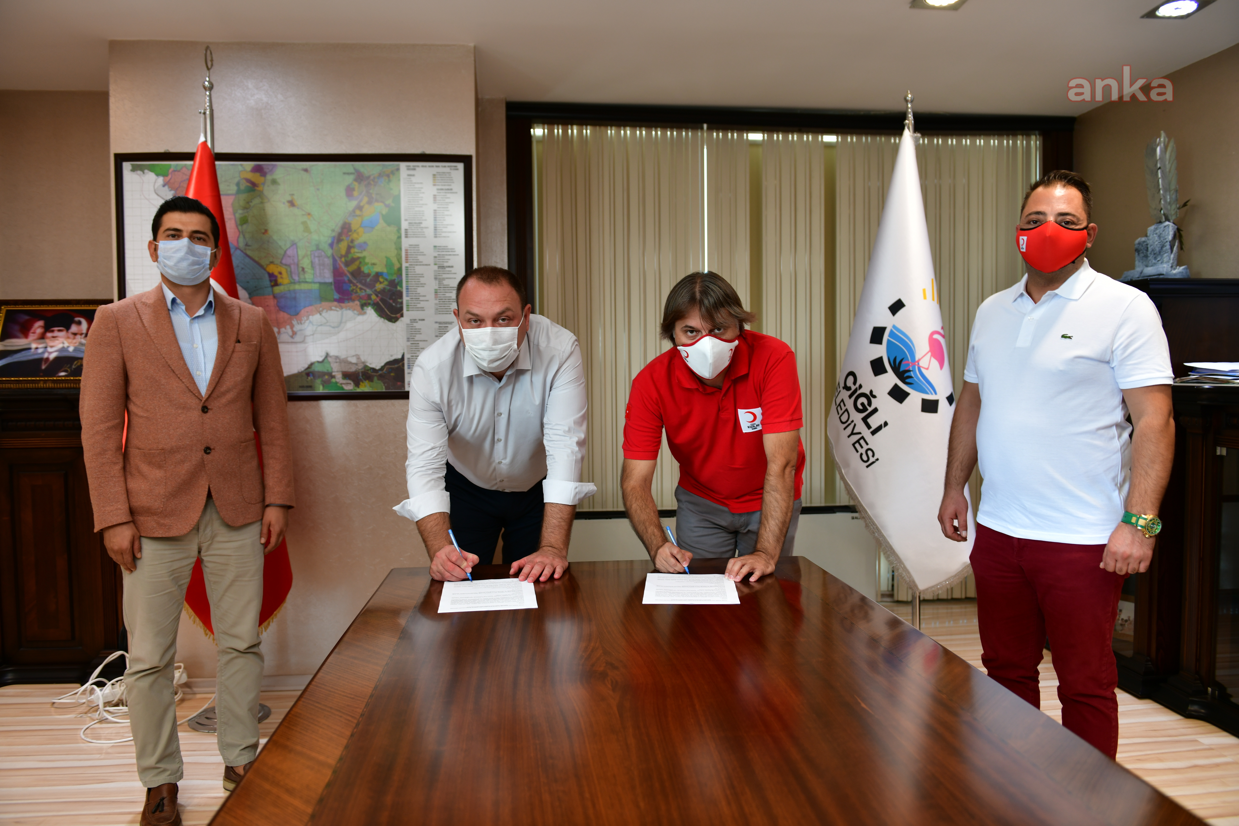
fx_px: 895
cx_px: 620
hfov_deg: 69.4
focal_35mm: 26
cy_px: 413
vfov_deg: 49.6
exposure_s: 1/40
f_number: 3.5
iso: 250
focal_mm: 26
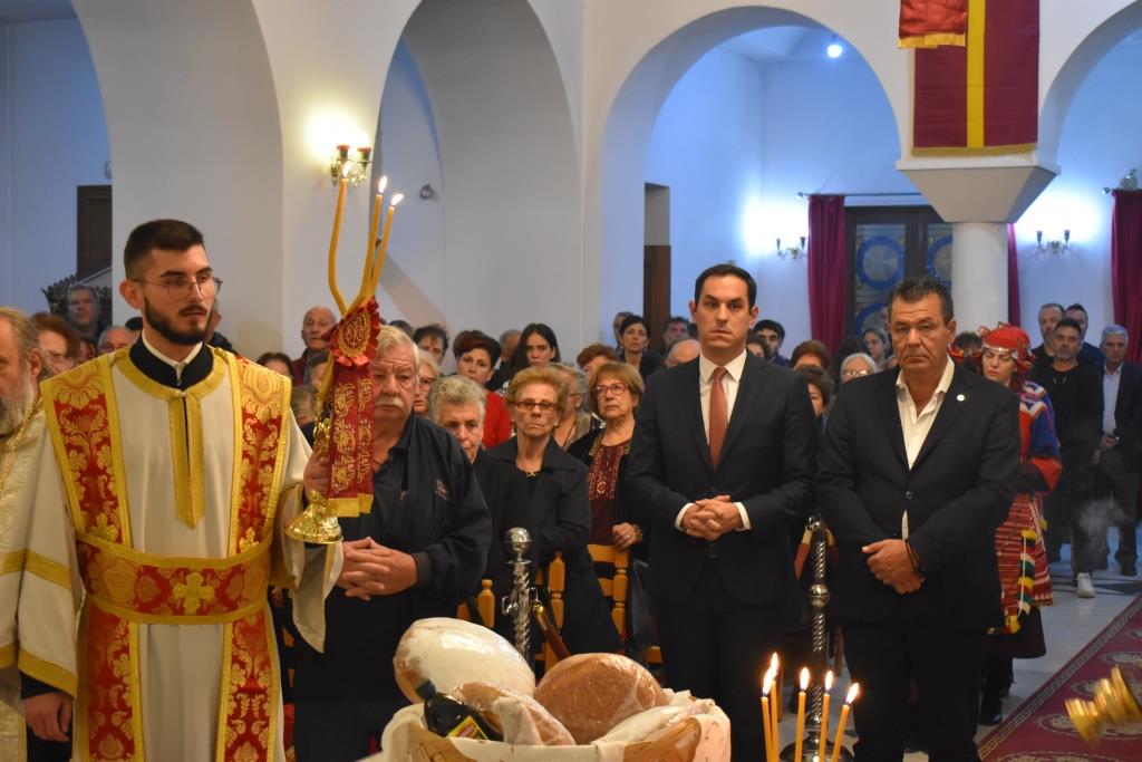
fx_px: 1903
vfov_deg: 22.6
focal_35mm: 60
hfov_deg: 33.4
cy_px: 381
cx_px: 571
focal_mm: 40
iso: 3200
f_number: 5
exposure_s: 1/100
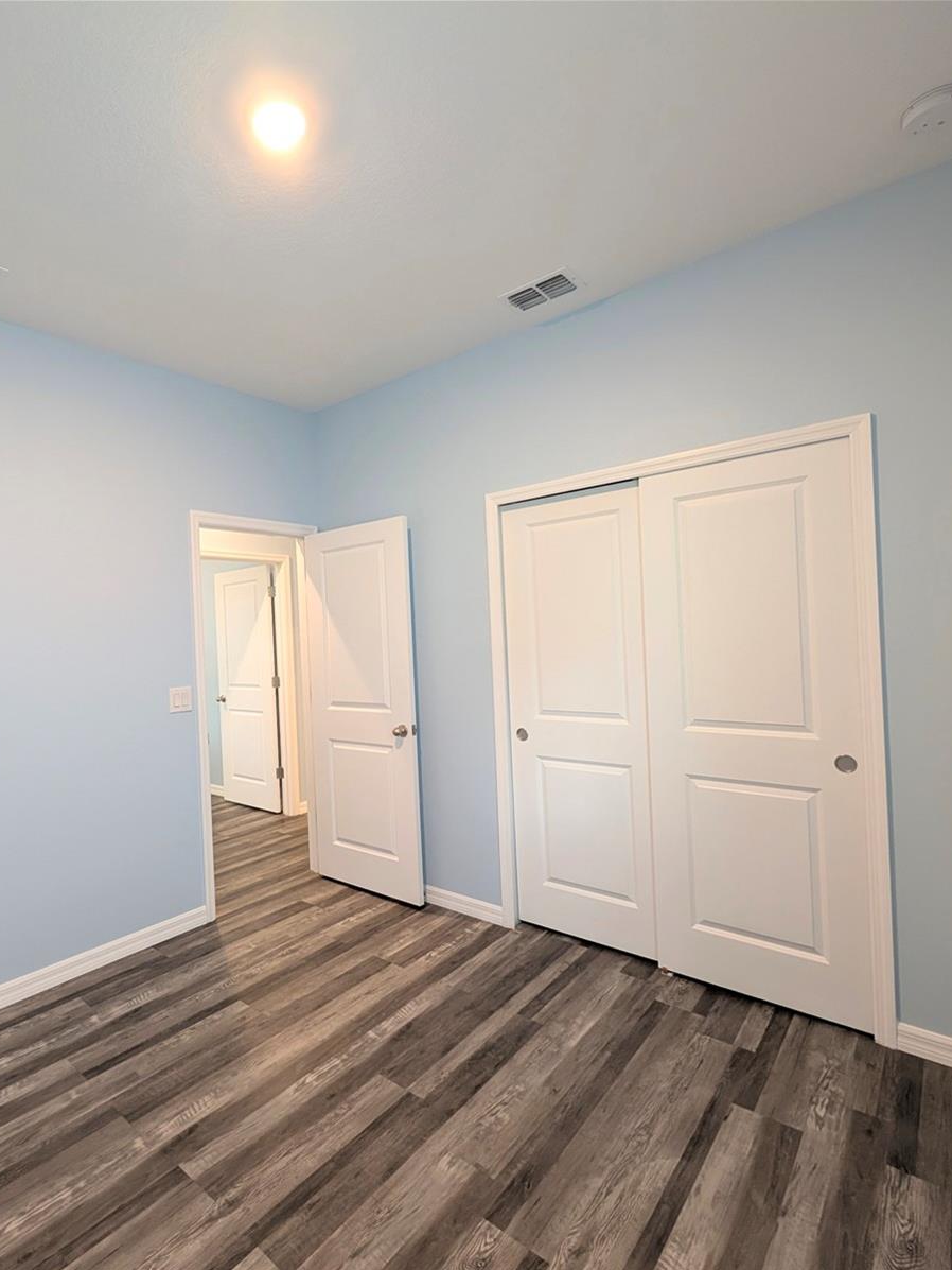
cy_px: 636
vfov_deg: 94.5
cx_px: 353
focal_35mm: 16
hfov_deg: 76.6
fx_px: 587
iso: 112
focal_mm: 2.02
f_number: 1.7
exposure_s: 1/24
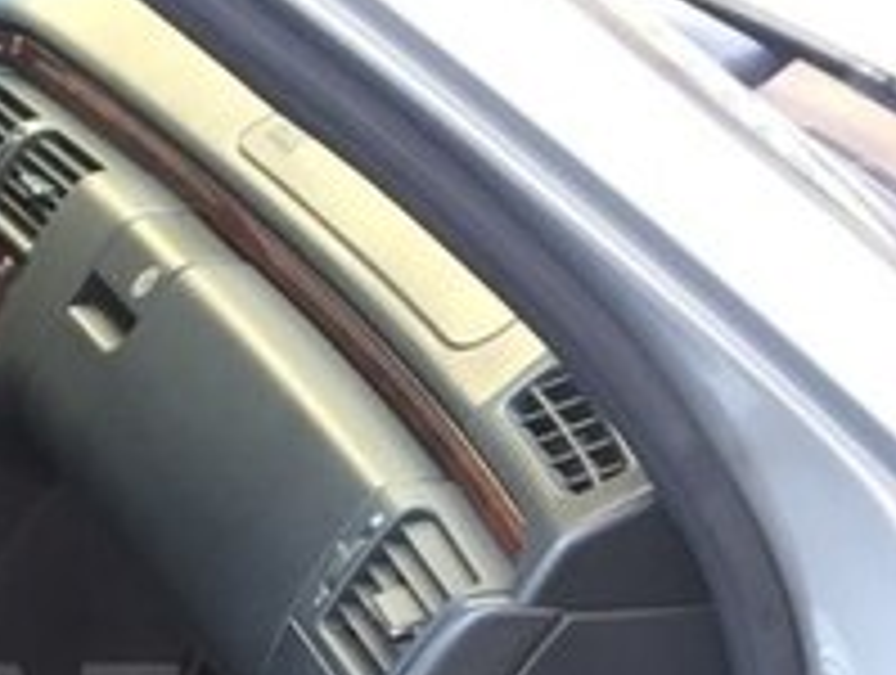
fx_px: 2489
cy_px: 731
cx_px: -279
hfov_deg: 18.9
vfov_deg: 15.1
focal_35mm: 96
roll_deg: -1.3
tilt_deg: -29.2
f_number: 2.2
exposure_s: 1/33
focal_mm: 4.15
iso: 40
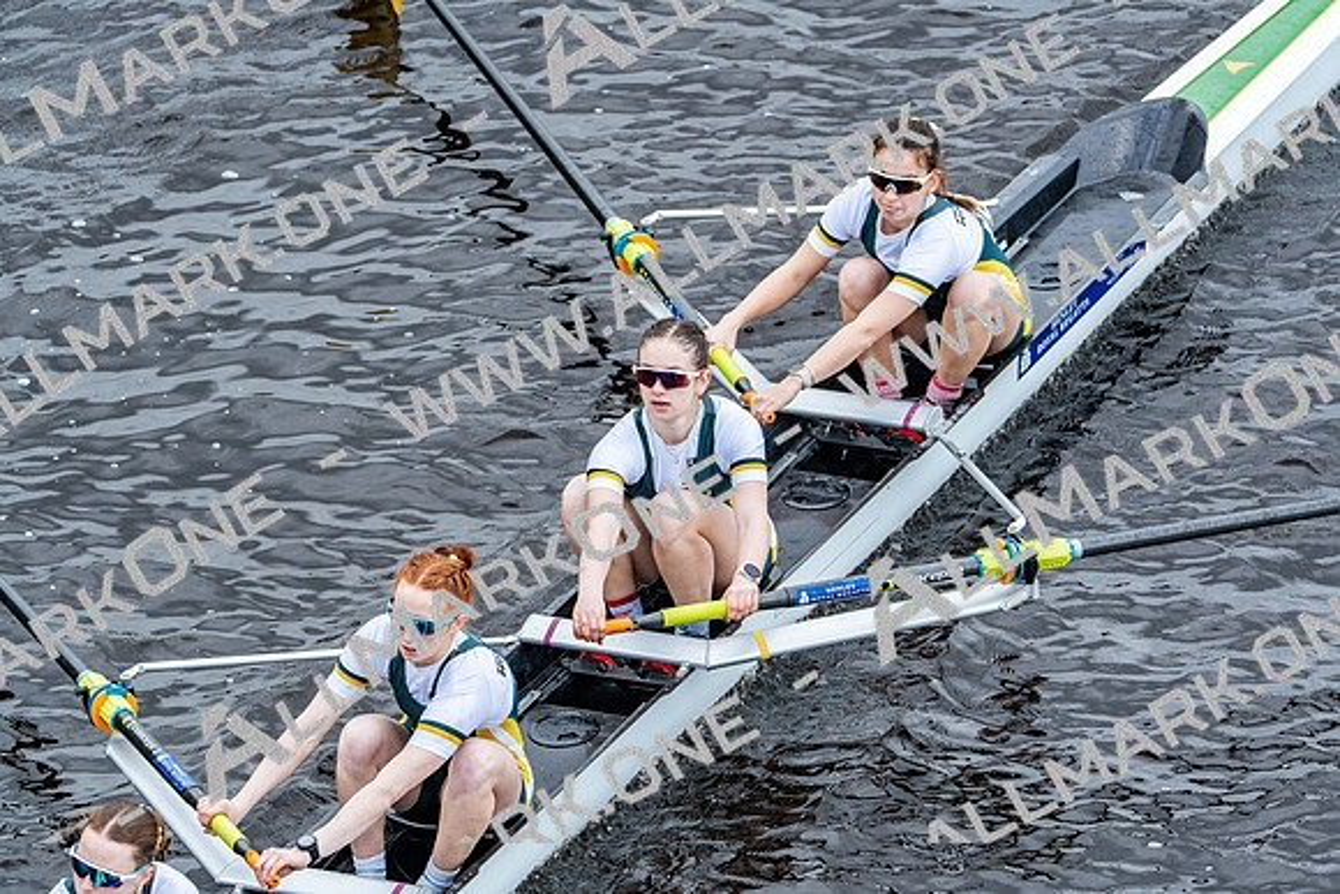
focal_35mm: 312
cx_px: 670
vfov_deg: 4.4
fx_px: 11616
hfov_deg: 6.6
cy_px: 447
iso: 2500
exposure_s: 1/1250
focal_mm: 312
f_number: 6.3
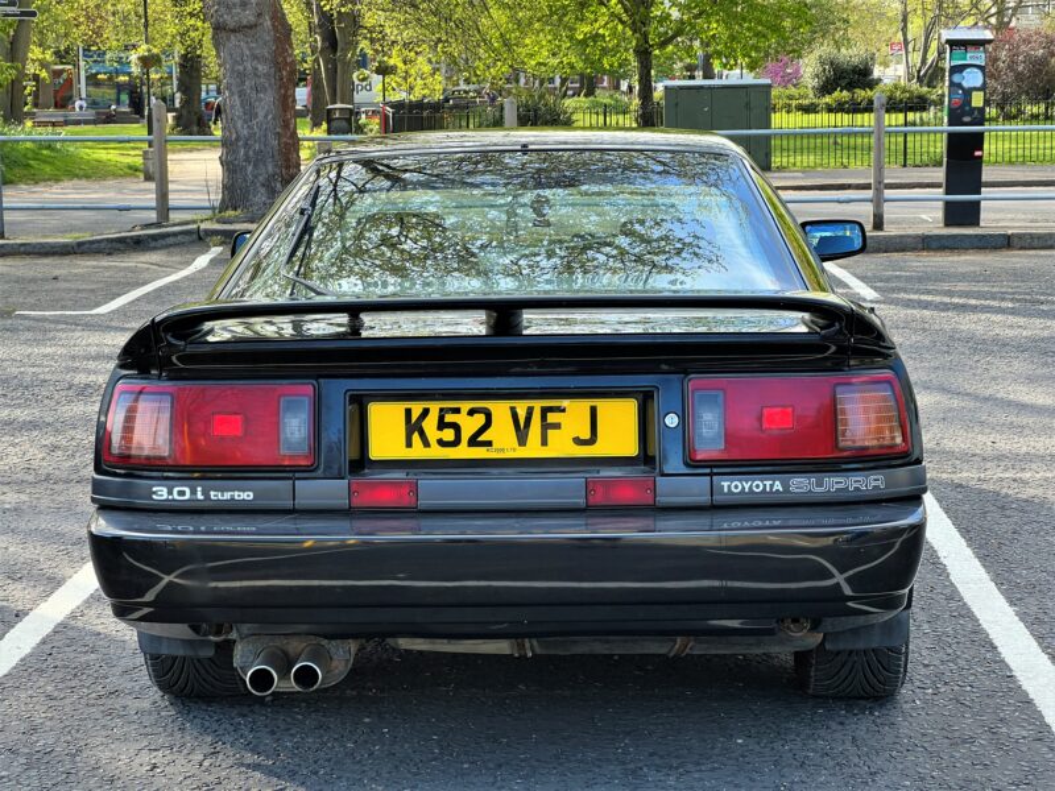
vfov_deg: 19.1
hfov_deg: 25.3
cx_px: 528
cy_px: 396
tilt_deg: -7.4
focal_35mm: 77
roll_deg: +0.1
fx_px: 2347
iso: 40
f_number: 2.8
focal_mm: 9
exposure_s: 1/122
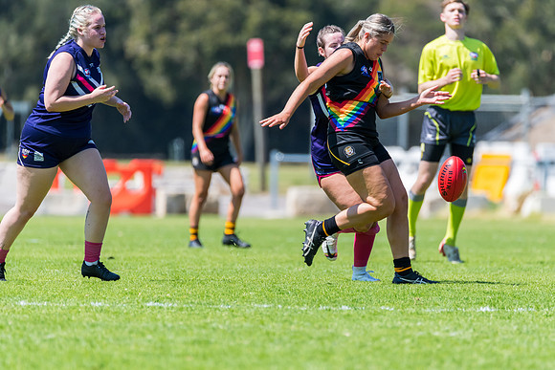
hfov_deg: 2.9
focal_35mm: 709
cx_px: 328
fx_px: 10928
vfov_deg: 1.9
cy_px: 219
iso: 800
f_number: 6.3
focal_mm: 600
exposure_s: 1/2000
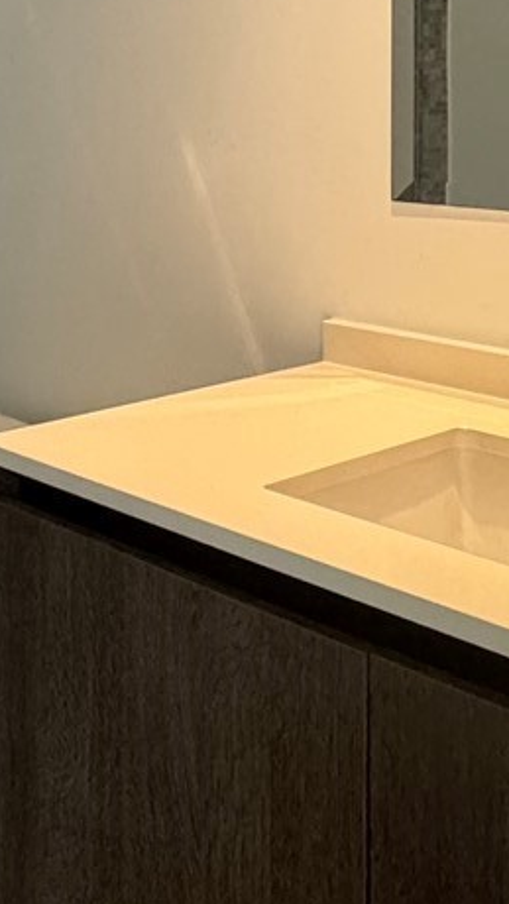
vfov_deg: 36.8
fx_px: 1271
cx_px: -183
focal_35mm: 53
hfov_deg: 20.4
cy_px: 96
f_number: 2.2
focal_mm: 2.22
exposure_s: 1/60
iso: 500
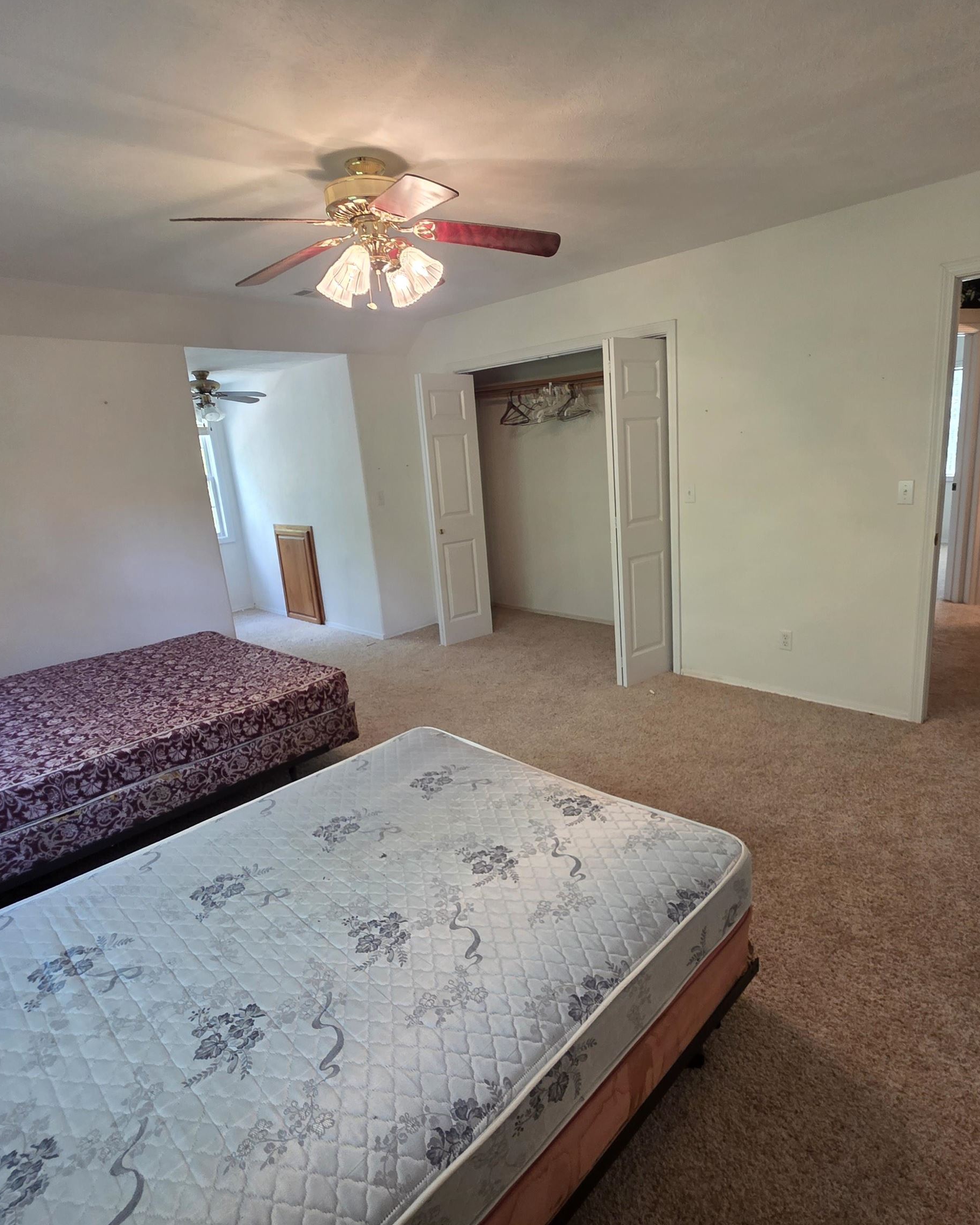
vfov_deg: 89.6
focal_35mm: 17
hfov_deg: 76.8
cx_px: 535
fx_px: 616
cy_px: 612
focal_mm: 2.2
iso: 200
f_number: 1.9
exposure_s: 1/60
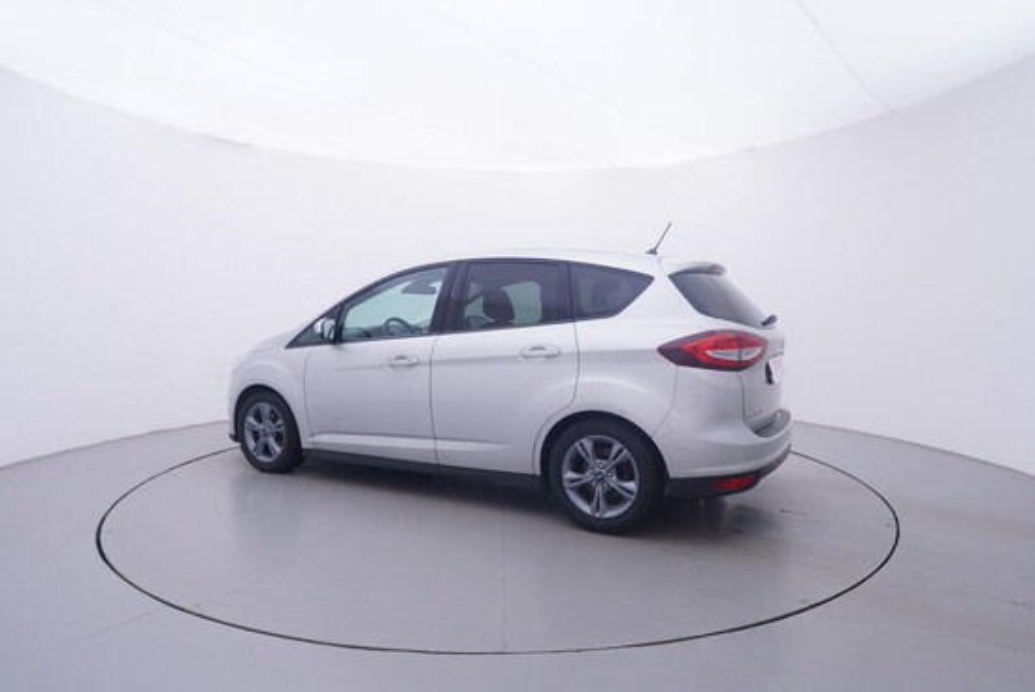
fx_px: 647
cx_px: 518
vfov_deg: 56.2
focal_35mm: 22
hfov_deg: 77.3
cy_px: 346
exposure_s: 1/80
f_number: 5
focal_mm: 15
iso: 200
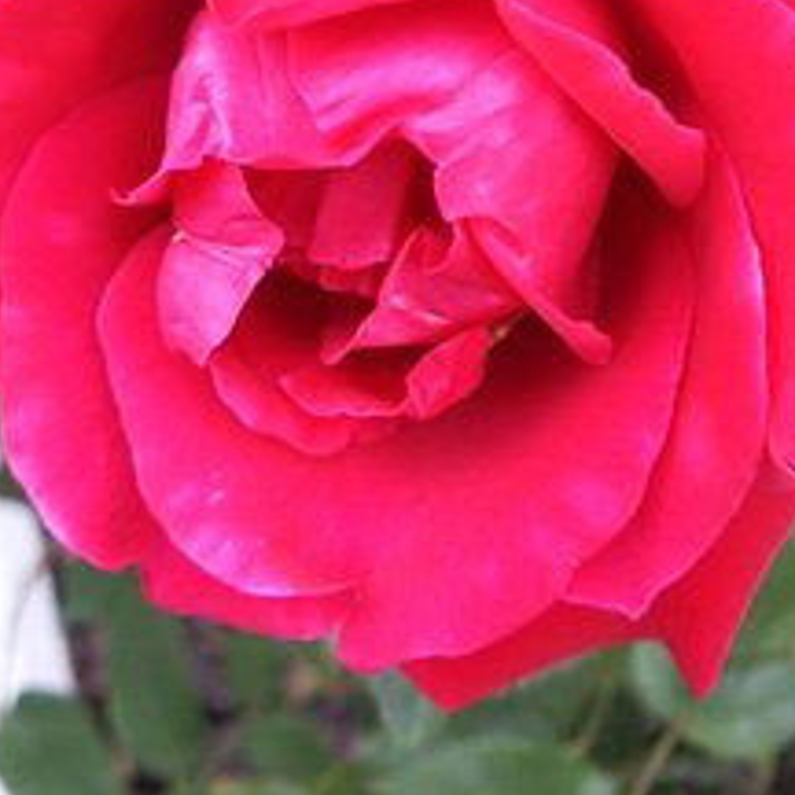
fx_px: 2235
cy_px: 129
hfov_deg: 20.1
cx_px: 493
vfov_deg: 19.9
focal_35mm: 86
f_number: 2.8
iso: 200
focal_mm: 6.8
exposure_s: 1/15
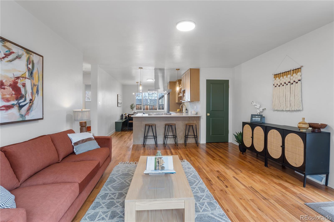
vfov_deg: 72.0
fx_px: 153
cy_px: 111
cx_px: 167
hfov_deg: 95.0
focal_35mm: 16
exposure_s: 2.5
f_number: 9
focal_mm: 11
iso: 100
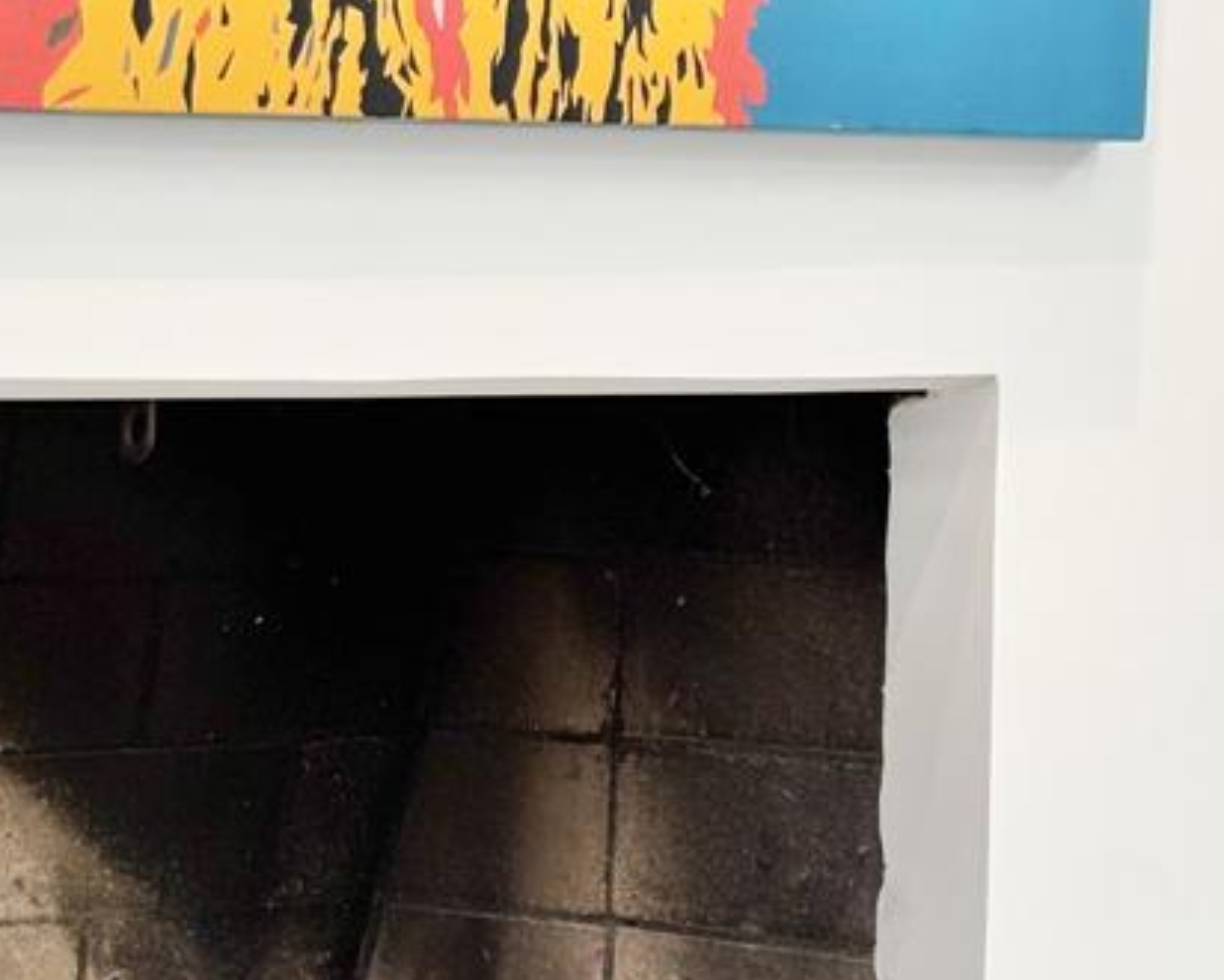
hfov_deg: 15.2
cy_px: 921
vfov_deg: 12.1
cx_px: 401
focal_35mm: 126
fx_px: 4567
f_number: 1.6
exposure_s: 1/60
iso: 64
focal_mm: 5.96
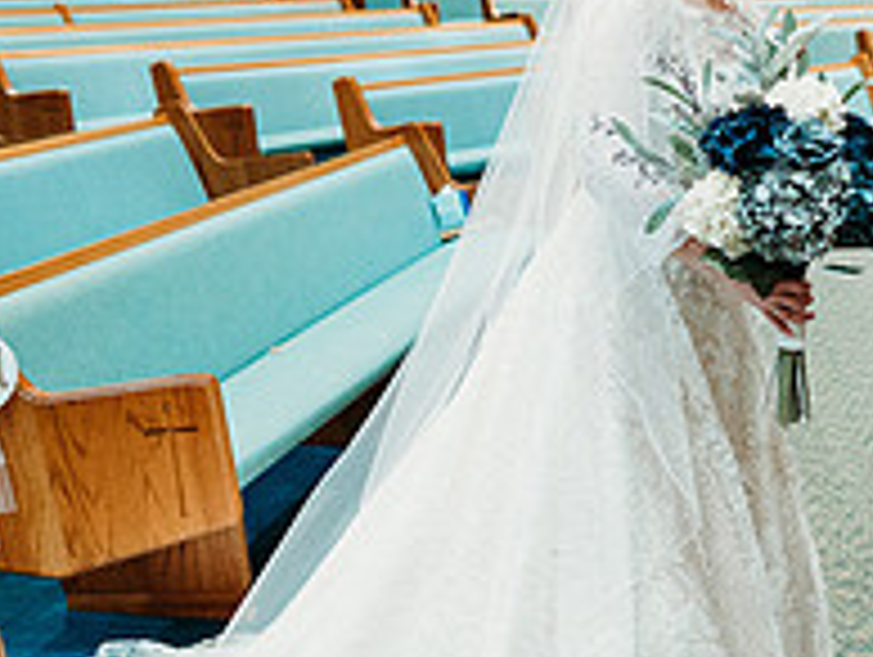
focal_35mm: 69
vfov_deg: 21.3
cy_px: 407
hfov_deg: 26.7
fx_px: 1742
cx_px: 855
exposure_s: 1/100
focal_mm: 24
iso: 2000
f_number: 1.8
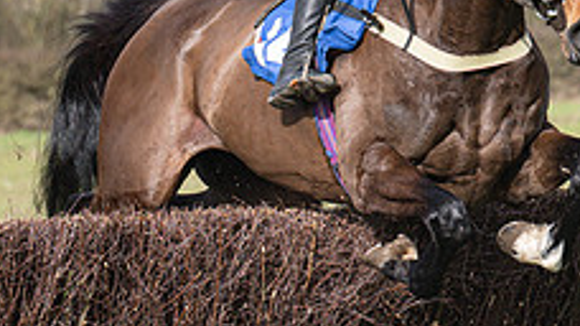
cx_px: 398
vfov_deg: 2.6
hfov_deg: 4.7
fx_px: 7087
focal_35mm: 461
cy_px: 159
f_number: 4
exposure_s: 1/3200
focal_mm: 102
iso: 400
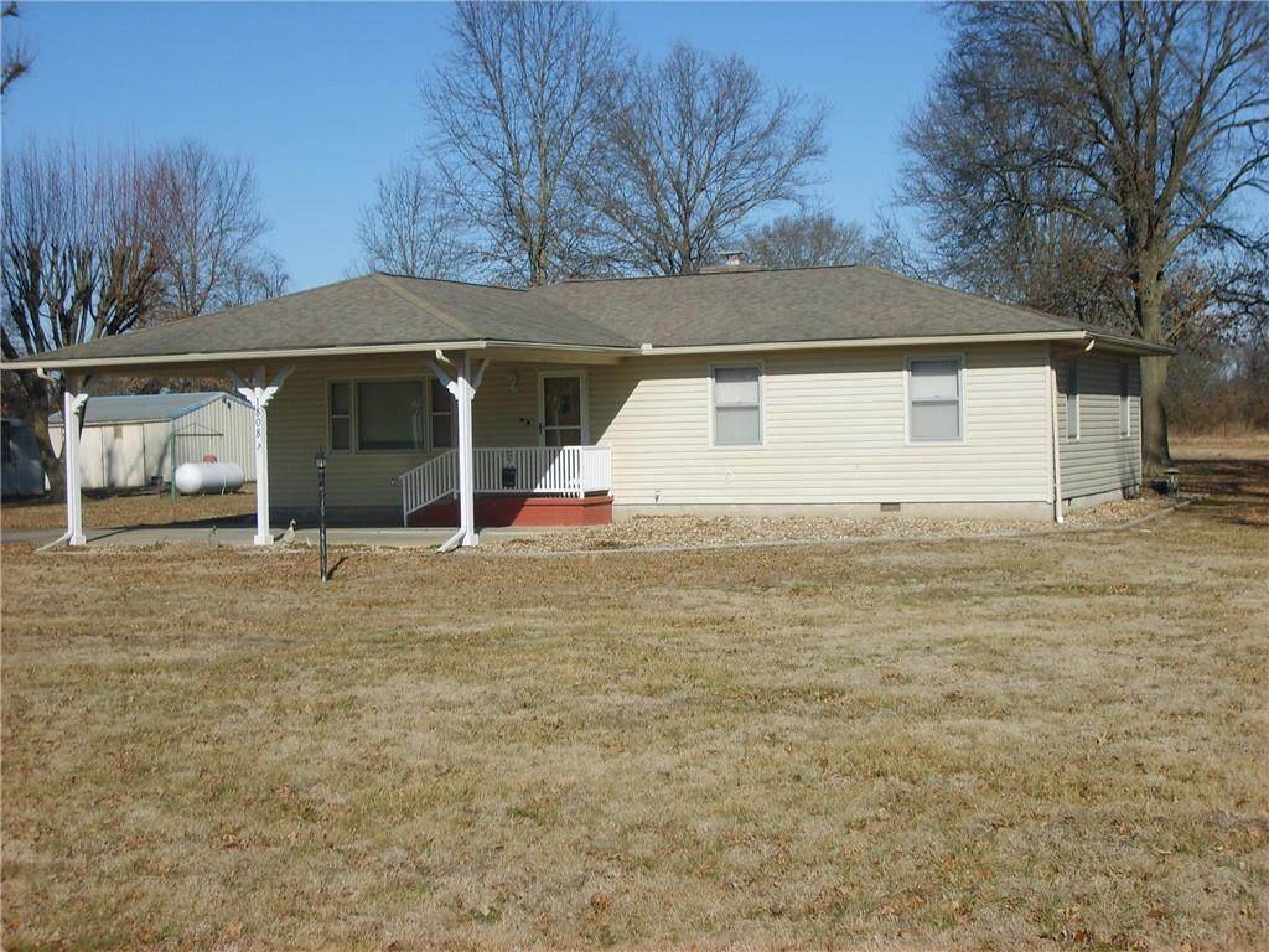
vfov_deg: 28.0
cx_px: 634
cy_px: 476
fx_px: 1906
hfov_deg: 36.8
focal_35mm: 52
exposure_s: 1/180
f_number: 8.4
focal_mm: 8.7
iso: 50
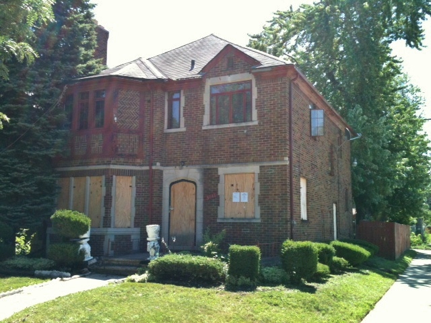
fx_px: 436
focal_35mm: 35
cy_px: 162
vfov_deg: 40.7
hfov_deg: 52.6
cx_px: 216
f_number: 2.8
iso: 64
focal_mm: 3.85
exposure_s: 1/359
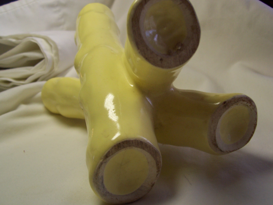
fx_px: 292
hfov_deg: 50.1
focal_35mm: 37
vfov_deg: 38.7
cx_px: 136
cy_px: 102
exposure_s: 1/125
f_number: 2.8
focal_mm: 5.6
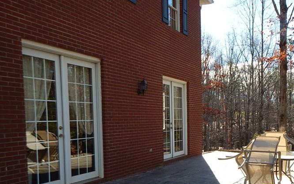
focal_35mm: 36
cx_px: 212
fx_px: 289
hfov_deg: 52.2
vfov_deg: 34.6
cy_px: 139
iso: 125
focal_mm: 4
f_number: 3
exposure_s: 1/500
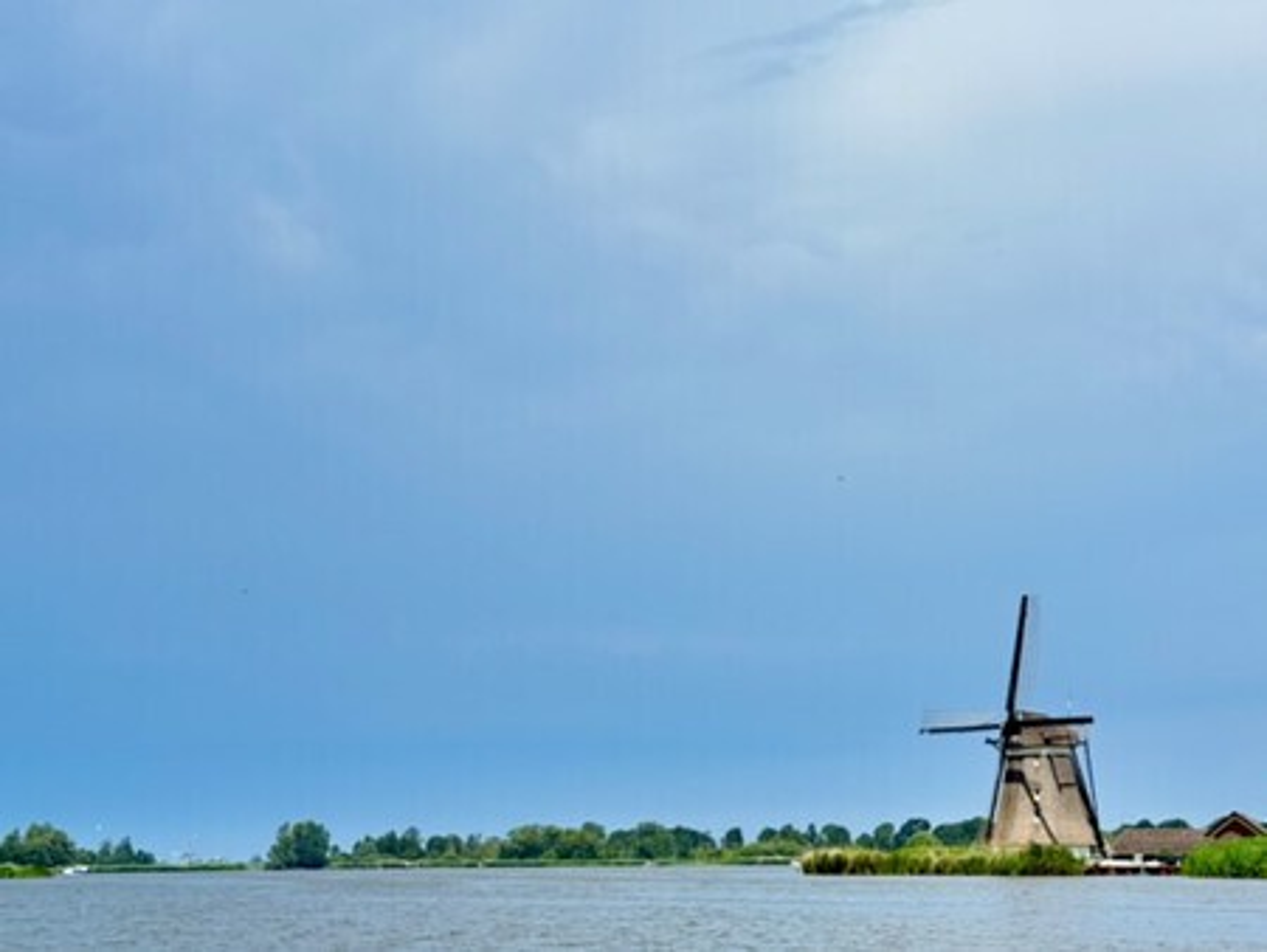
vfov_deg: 30.3
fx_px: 1758
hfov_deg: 39.6
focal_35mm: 48
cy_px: 476
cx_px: 634
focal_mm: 6.76
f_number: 1.78
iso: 64
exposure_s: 1/3704
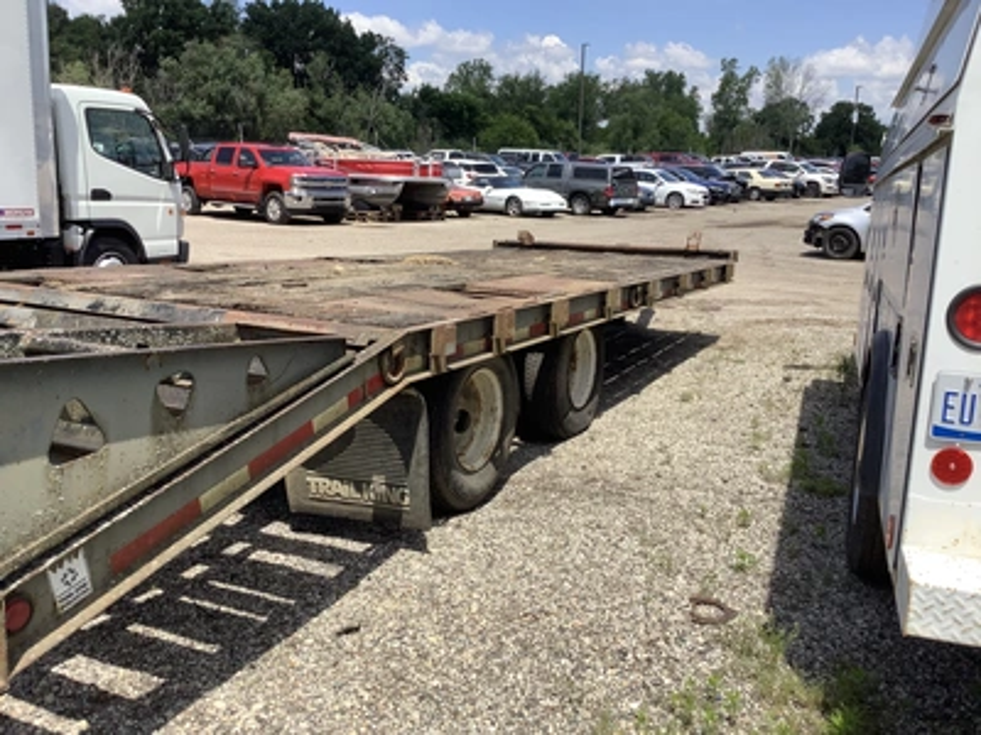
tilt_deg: -14.5
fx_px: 879
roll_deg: -2.5
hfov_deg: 58.4
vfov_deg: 45.4
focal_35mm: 31
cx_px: 490
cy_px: 368
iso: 25
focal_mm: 3.3
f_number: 2.4
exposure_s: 1/1404
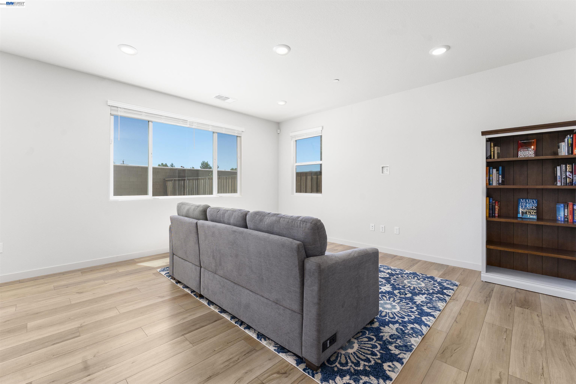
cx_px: 288
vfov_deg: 77.0
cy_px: 192
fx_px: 242
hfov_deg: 100.0
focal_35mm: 15
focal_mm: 15.1
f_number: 8
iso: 320
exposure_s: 1/25
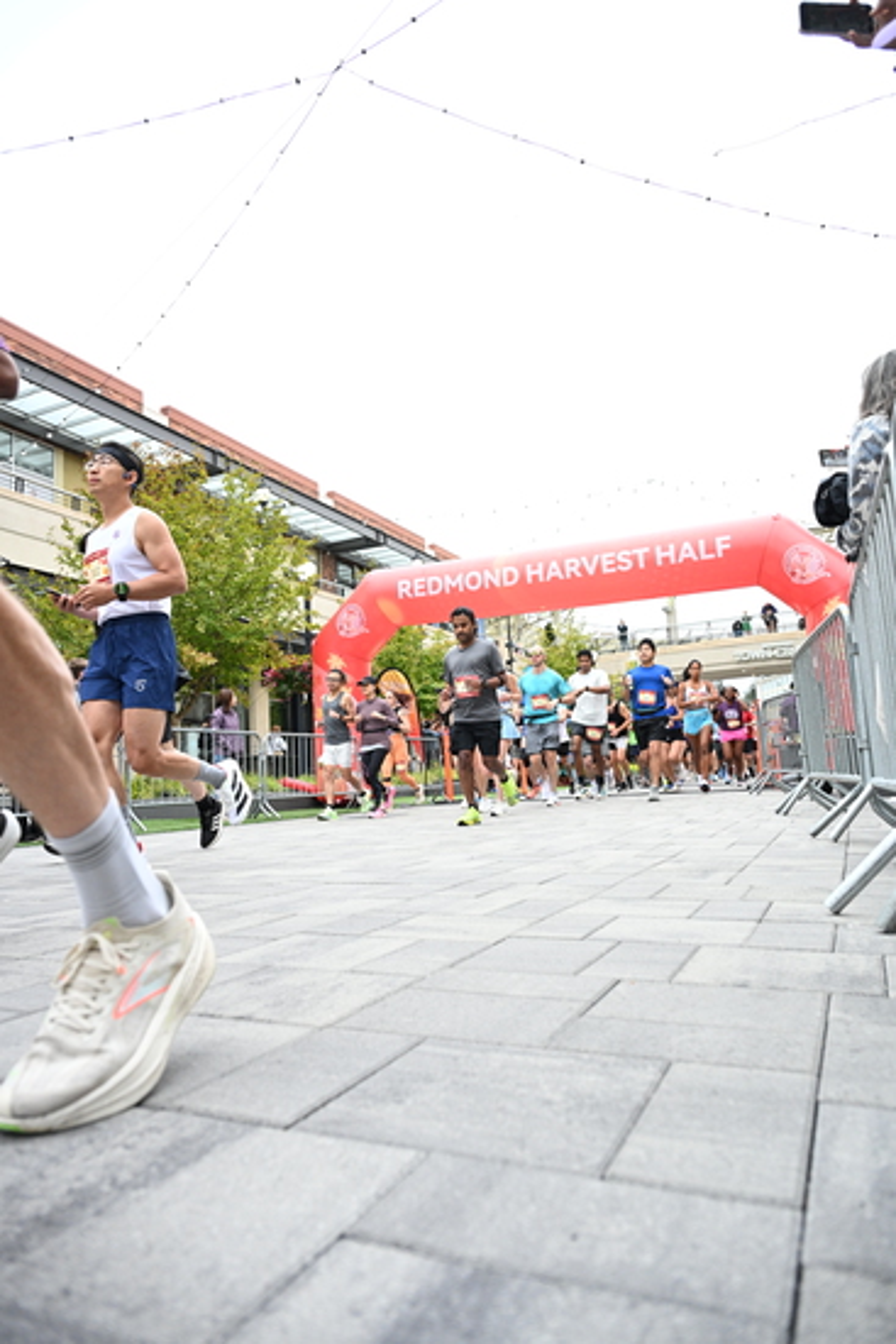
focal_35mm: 24
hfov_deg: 53.2
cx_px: 448
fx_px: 895
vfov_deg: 73.7
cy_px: 672
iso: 2000
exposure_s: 1/640
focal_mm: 24
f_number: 4
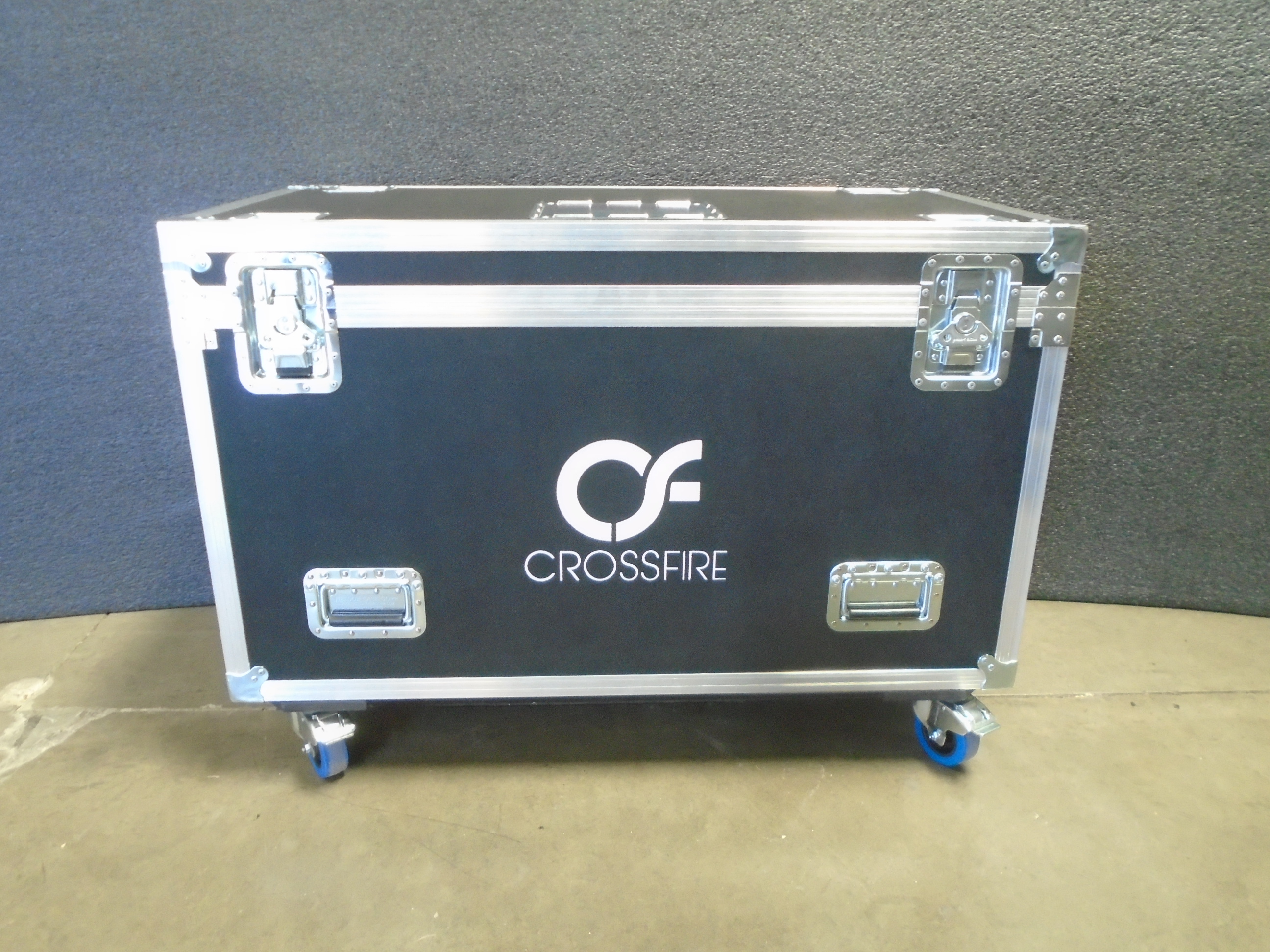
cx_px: 635
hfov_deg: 67.3
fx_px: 954
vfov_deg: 53.1
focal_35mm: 26
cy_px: 476
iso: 400
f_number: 3.2
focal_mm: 4.6
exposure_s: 1/25
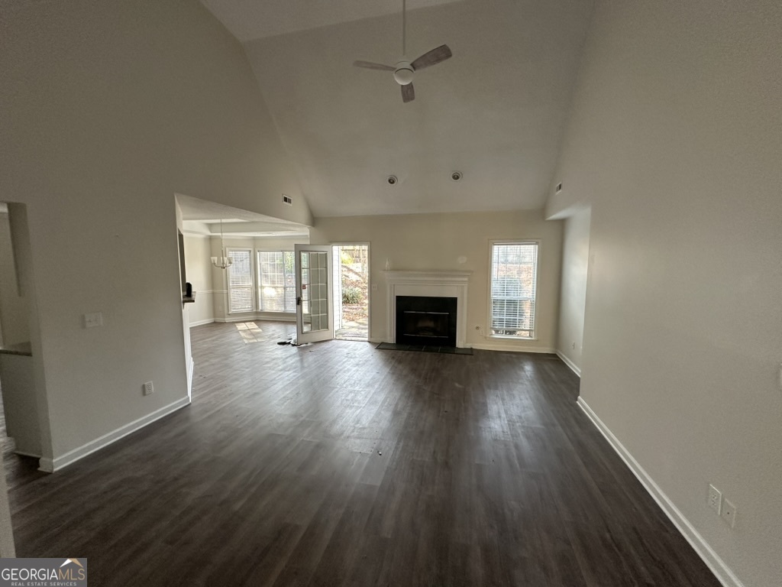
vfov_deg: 85.7
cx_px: 391
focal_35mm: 14
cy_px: 294
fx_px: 316
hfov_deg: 102.1
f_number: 2.2
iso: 200
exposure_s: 1/99
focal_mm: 2.22
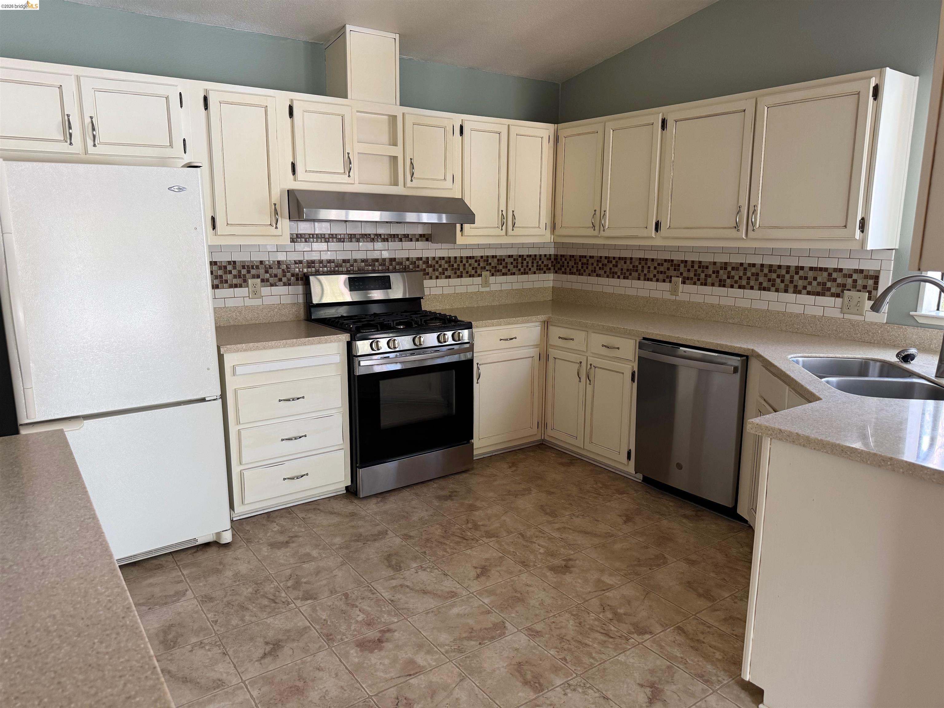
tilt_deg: -10.6
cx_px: 472
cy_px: 354
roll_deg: -0.4
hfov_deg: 71.6
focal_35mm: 24
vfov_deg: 56.8
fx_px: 654
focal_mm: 6.76
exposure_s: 1/65
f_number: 1.78
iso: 200
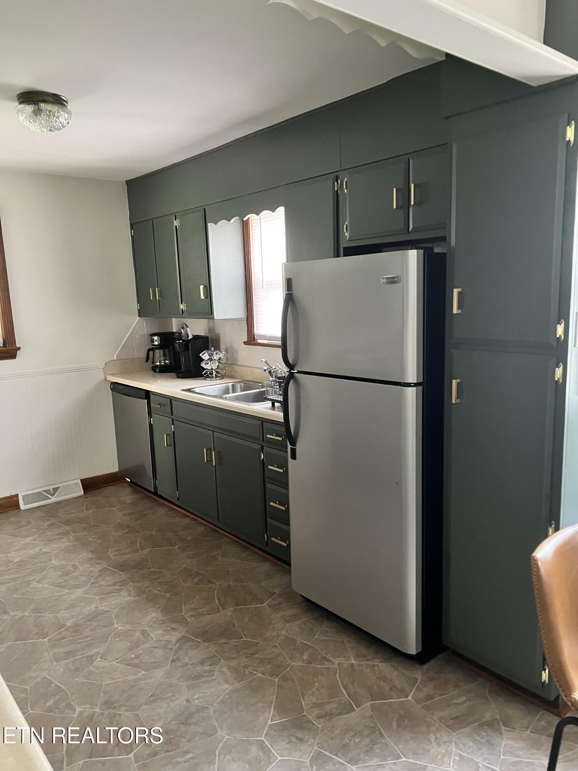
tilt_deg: -10.6
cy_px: 386
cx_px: 289
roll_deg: +2.1
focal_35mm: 26
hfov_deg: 53.1
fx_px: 579
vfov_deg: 67.3
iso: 640
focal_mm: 5.7
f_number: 1.5
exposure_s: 1/40
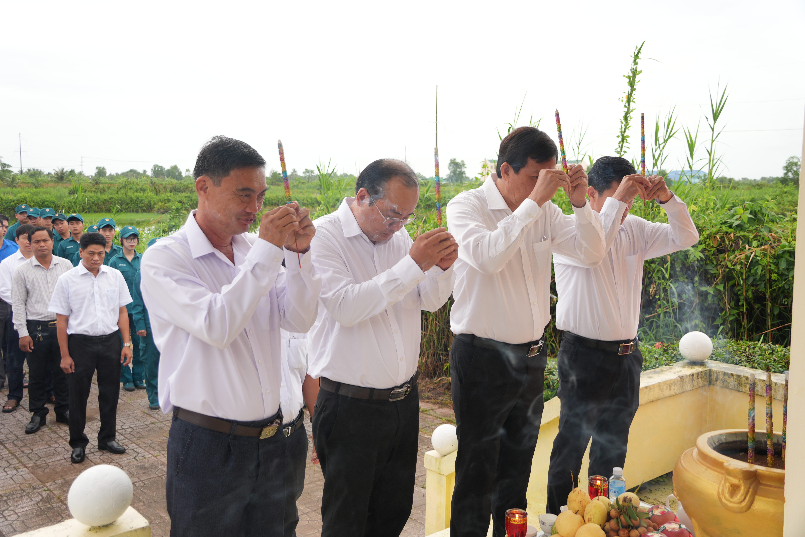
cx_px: 402
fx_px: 748
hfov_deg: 56.6
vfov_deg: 39.5
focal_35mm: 33
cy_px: 268
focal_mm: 22.3
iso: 100
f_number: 4.5
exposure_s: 1/50
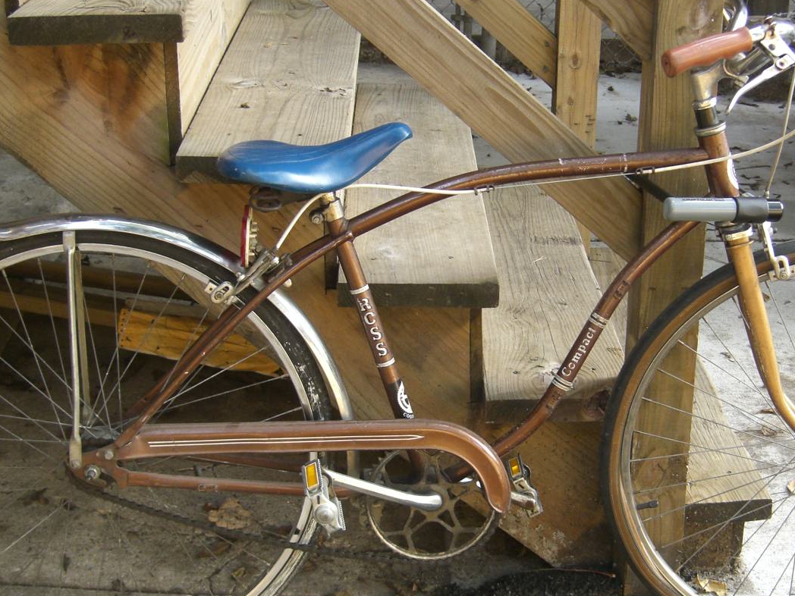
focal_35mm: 58
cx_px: 460
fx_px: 1332
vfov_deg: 25.2
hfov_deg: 33.2
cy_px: 328
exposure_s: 1/125
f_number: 2.8
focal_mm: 7.9
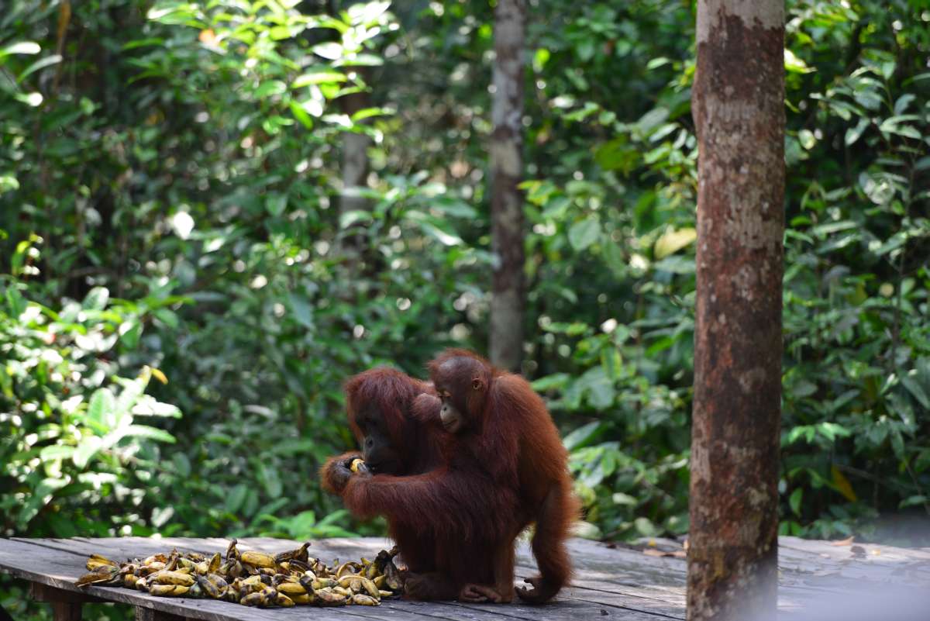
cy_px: 310
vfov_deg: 6.9
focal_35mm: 200
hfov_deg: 10.3
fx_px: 5168
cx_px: 465
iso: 160
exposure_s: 1/200
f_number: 2.8
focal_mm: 200
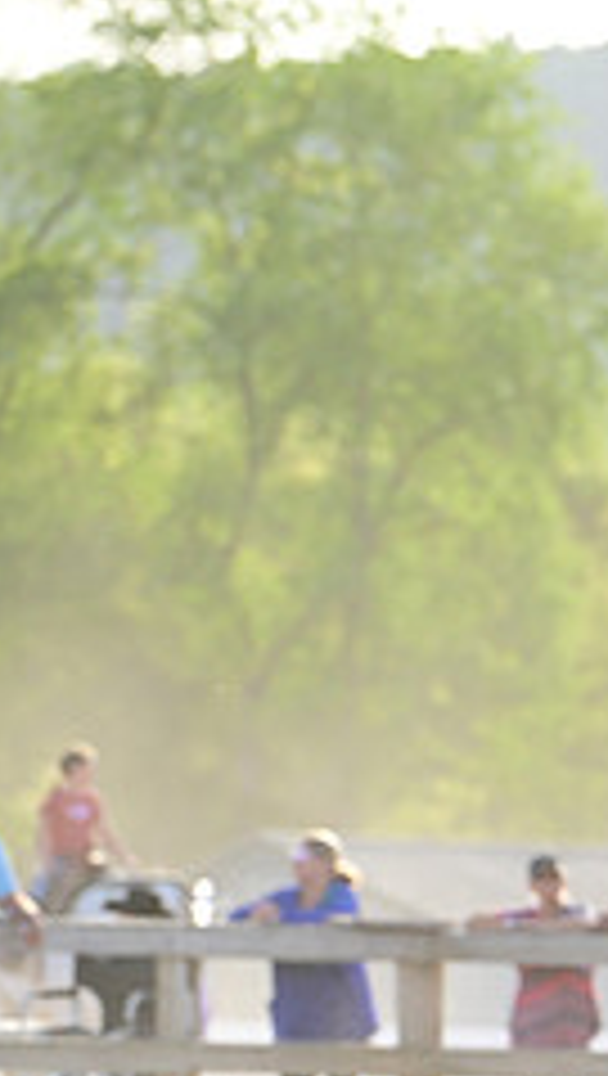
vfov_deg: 4.2
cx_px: 1297
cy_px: 862
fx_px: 14514
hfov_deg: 2.4
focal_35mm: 508
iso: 1000
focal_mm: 200
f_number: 5
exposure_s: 1/1600
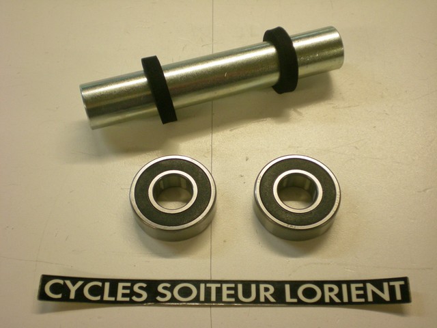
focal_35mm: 44
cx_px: 218
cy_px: 164
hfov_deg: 42.9
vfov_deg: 32.9
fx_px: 555
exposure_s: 1/31.7
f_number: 3.5
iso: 200
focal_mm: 7.4
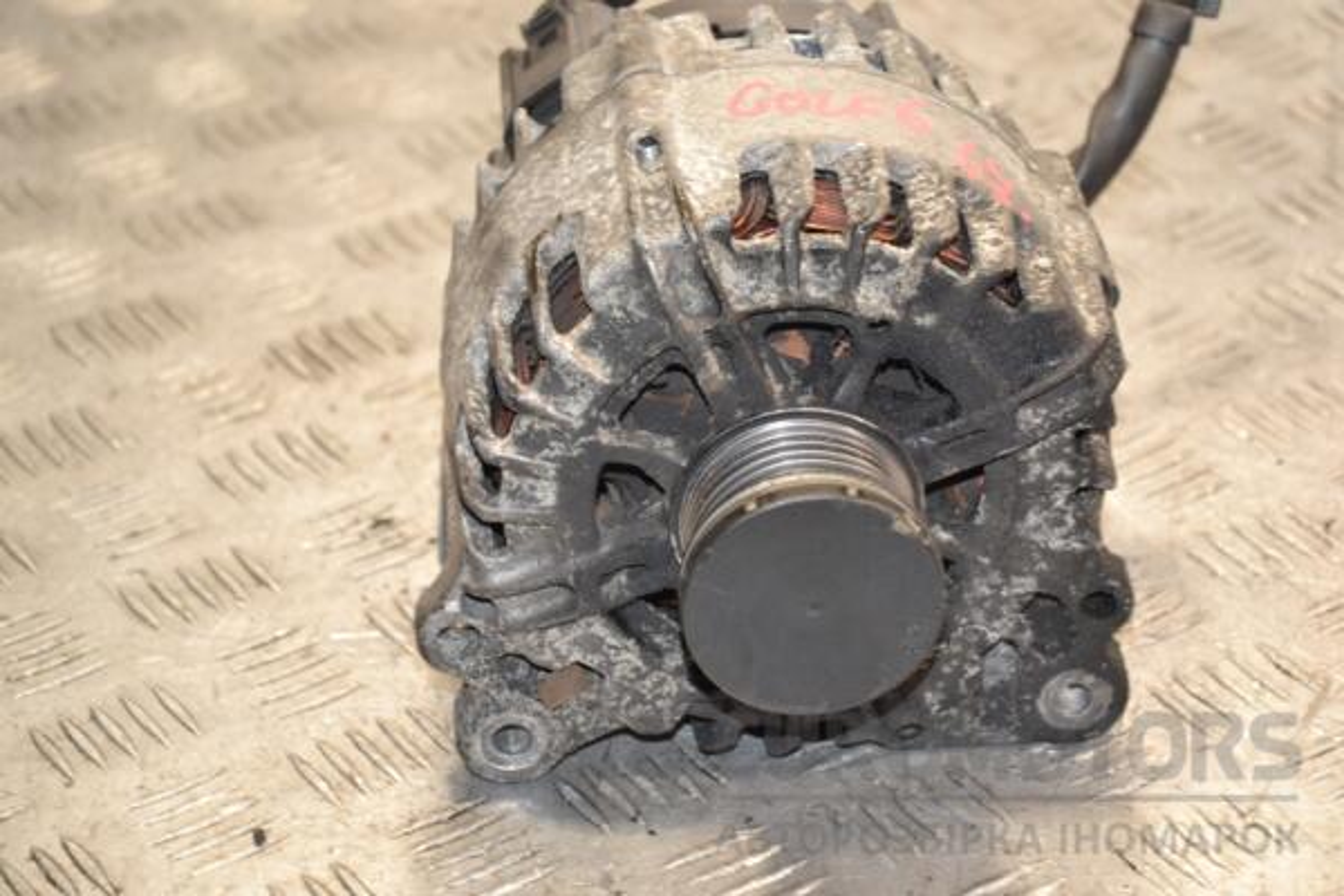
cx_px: 672
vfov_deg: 12.2
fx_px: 4200
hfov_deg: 18.2
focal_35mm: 112
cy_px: 448
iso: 800
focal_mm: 75
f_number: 5.3
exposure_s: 1/60
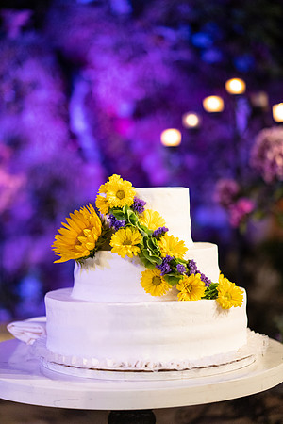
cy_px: 212
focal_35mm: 55
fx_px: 648
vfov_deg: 36.2
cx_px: 142
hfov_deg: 24.6
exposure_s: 1/100
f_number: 2
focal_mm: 55
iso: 2500
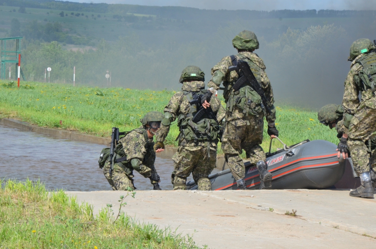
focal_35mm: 158
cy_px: 124
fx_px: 1641
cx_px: 188
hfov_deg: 13.1
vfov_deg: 8.7
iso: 1000
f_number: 14
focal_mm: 105
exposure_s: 1/800
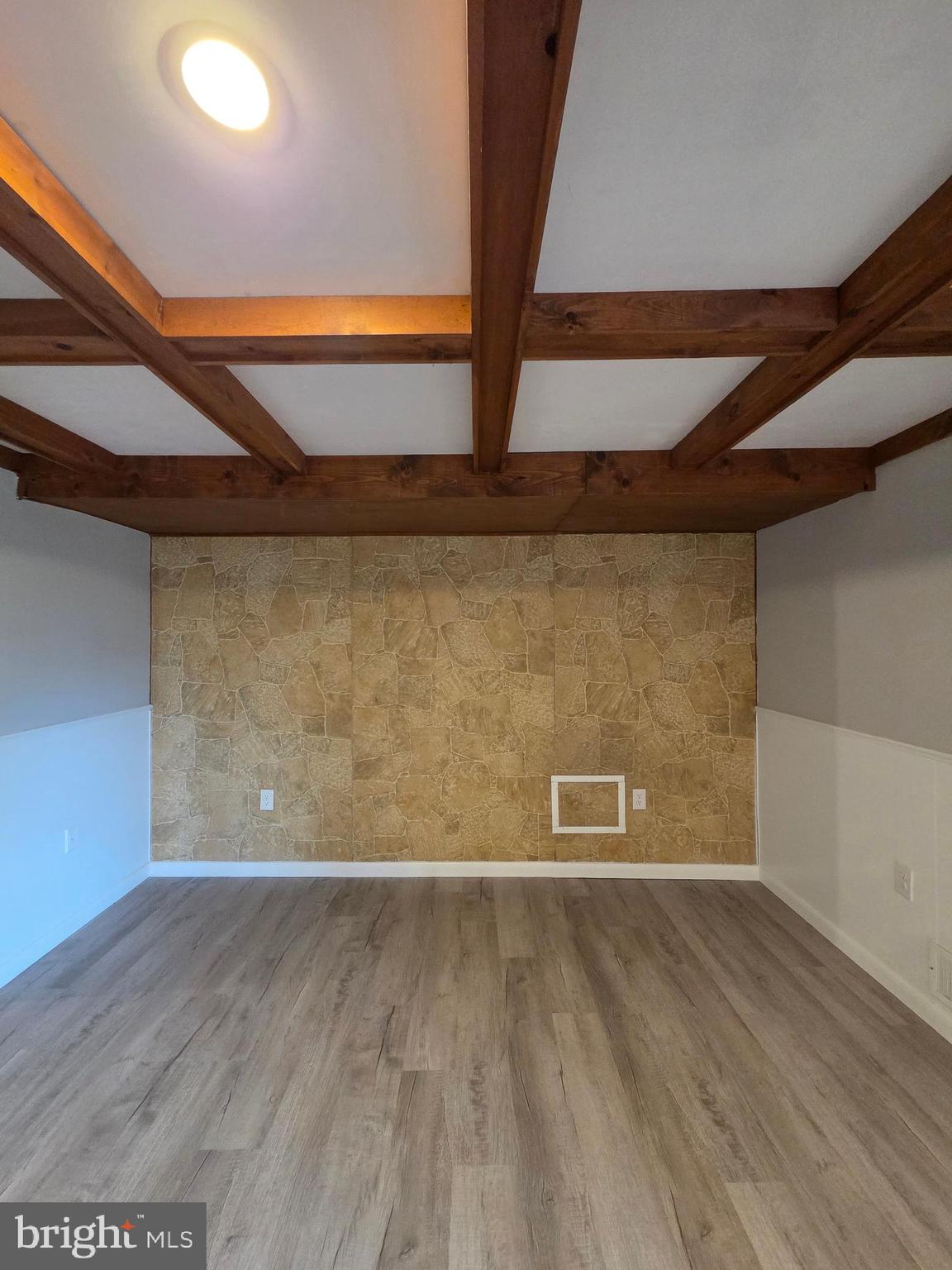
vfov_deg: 106.2
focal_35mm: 13
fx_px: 477
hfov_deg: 89.9
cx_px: 476
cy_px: 635
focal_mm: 2.2
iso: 640
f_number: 2.2
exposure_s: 1/60
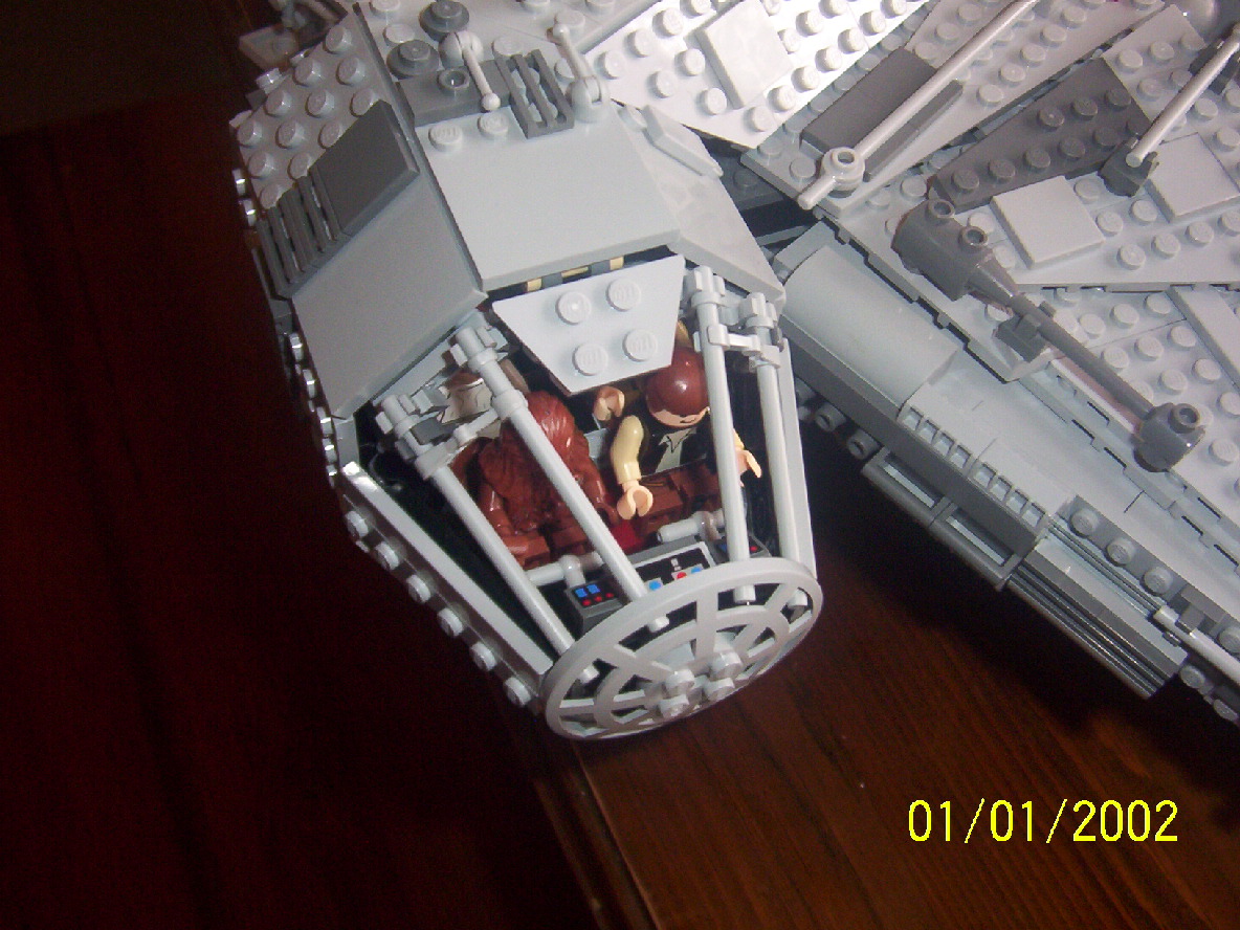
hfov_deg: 51.4
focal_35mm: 36
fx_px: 1290
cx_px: 620
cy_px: 465
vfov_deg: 39.7
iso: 140
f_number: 2.76
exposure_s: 1/30
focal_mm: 5.54
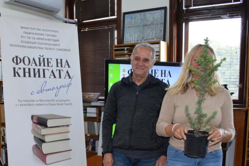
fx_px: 346
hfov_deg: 39.0
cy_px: 151
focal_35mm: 50
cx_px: 76
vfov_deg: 26.1
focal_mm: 18
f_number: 4.5
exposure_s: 1/80
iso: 800
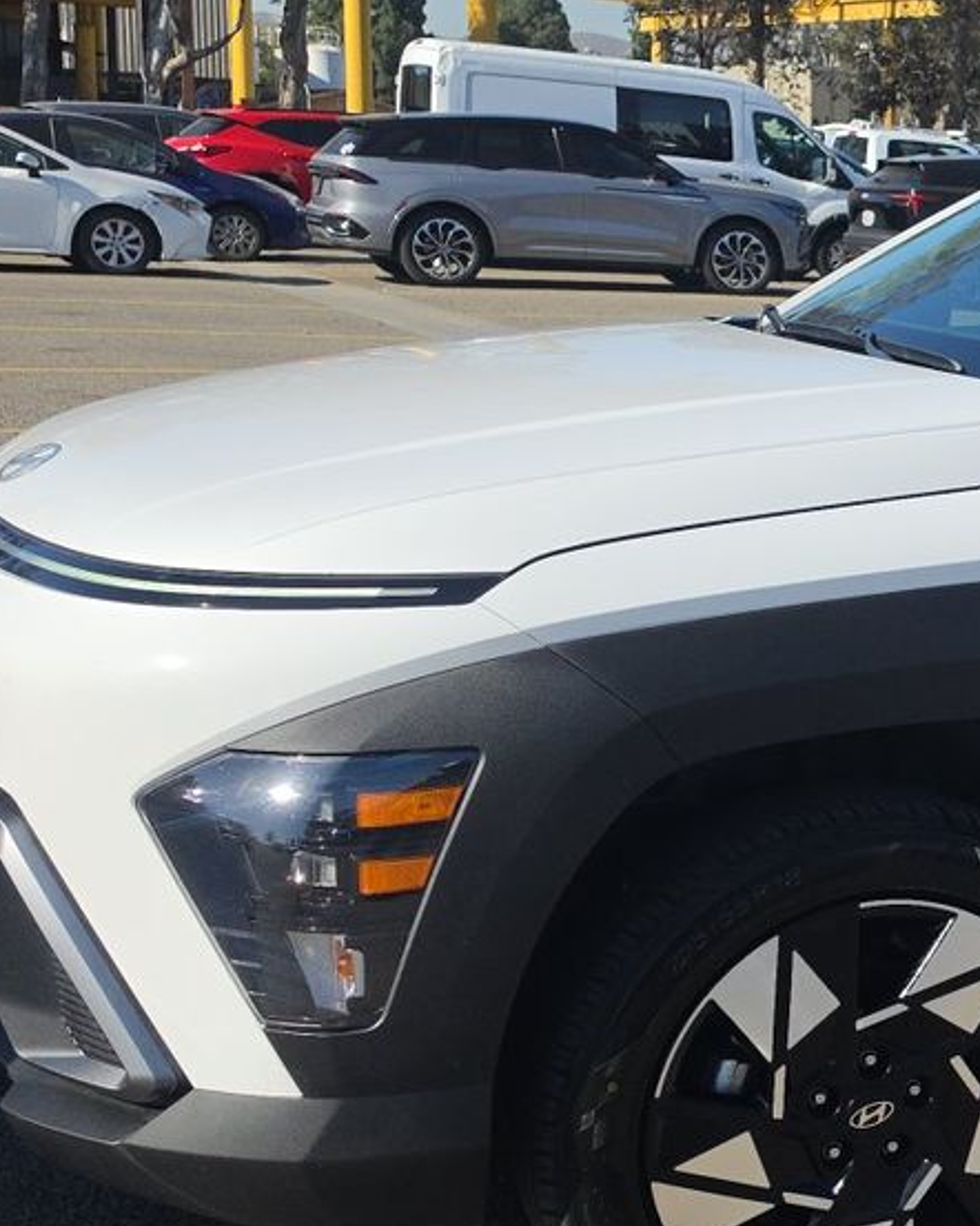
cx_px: 1368
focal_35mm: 65
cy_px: 725
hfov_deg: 20.8
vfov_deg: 29.1
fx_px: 2358
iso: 65
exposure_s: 1/7940
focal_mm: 6.5
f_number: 1.4
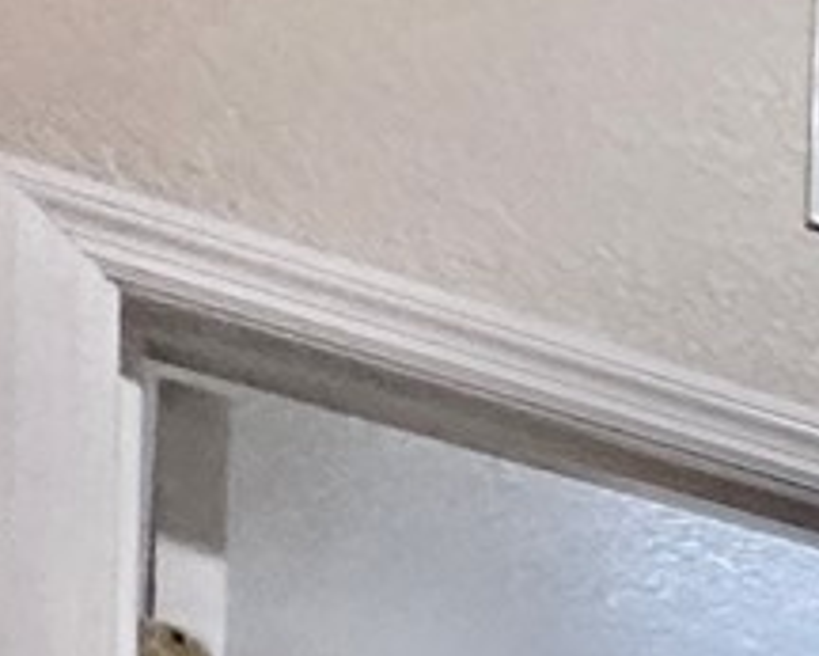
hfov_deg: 9.2
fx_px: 2449
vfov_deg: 11.5
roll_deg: -1.4
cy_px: 1756
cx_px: 2958
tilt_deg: -0.6
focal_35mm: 101
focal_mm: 2.22
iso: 320
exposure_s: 1/120
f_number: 2.2
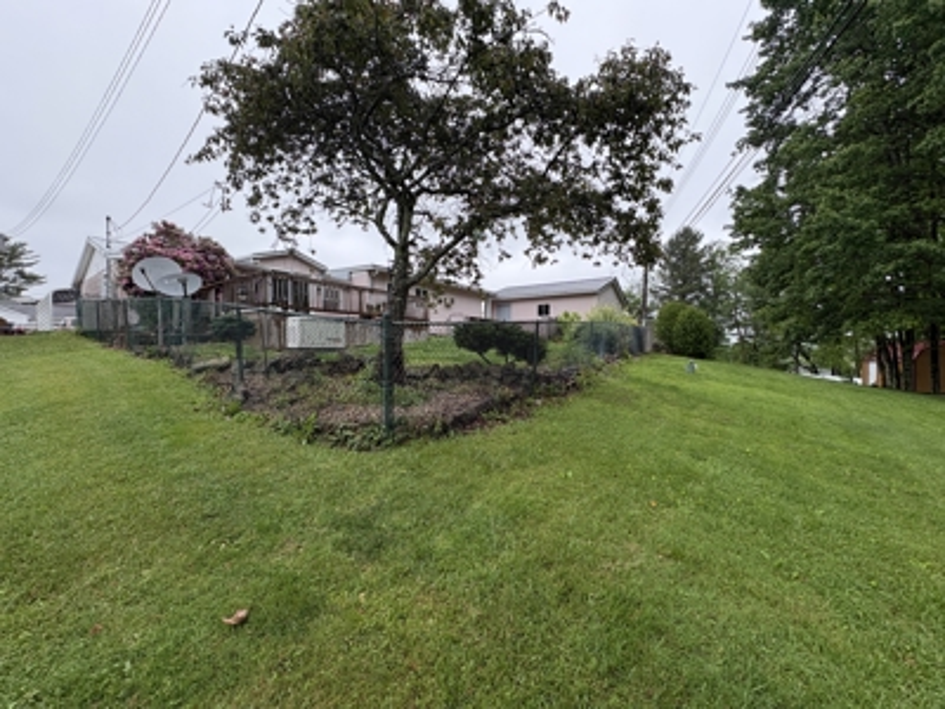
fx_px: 382
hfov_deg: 102.1
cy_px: 354
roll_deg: +0.0
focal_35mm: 14
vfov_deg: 85.7
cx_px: 472
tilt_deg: -1.6
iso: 50
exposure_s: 1/195
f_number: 2.2
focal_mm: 2.22
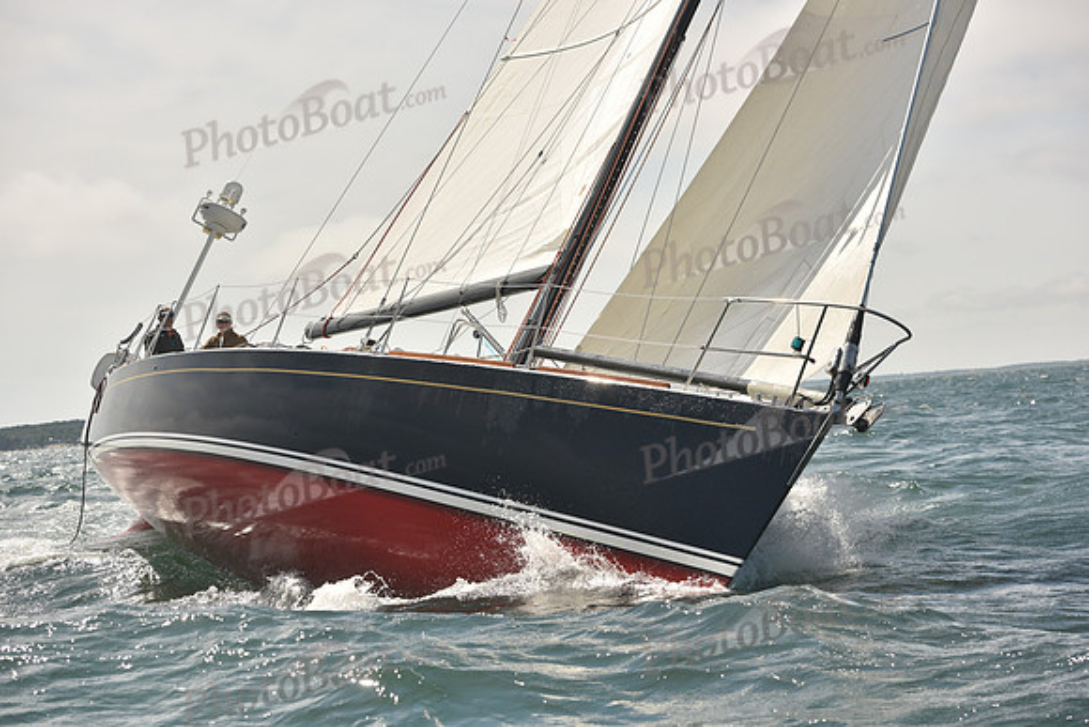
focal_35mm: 78
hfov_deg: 26.0
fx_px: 2360
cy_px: 364
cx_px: 544
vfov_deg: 17.5
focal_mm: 78
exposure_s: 1/1250
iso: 320
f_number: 6.3
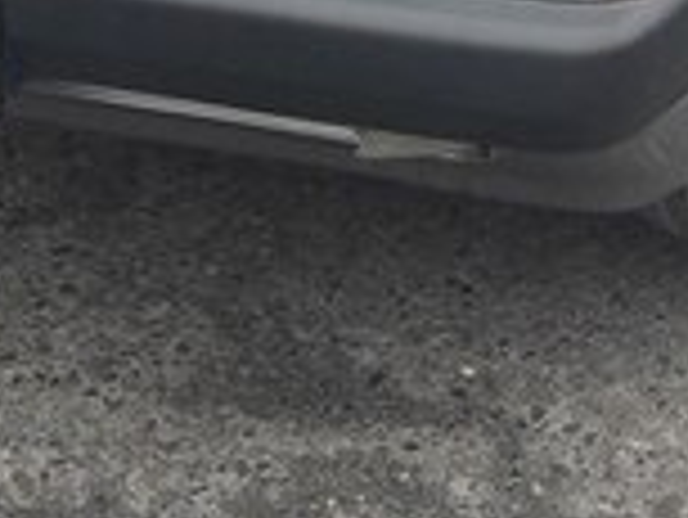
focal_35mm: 121
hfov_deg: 16.2
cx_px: 427
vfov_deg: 11.6
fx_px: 2407
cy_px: -340
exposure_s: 1/494
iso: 40
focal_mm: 3.7
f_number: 1.9
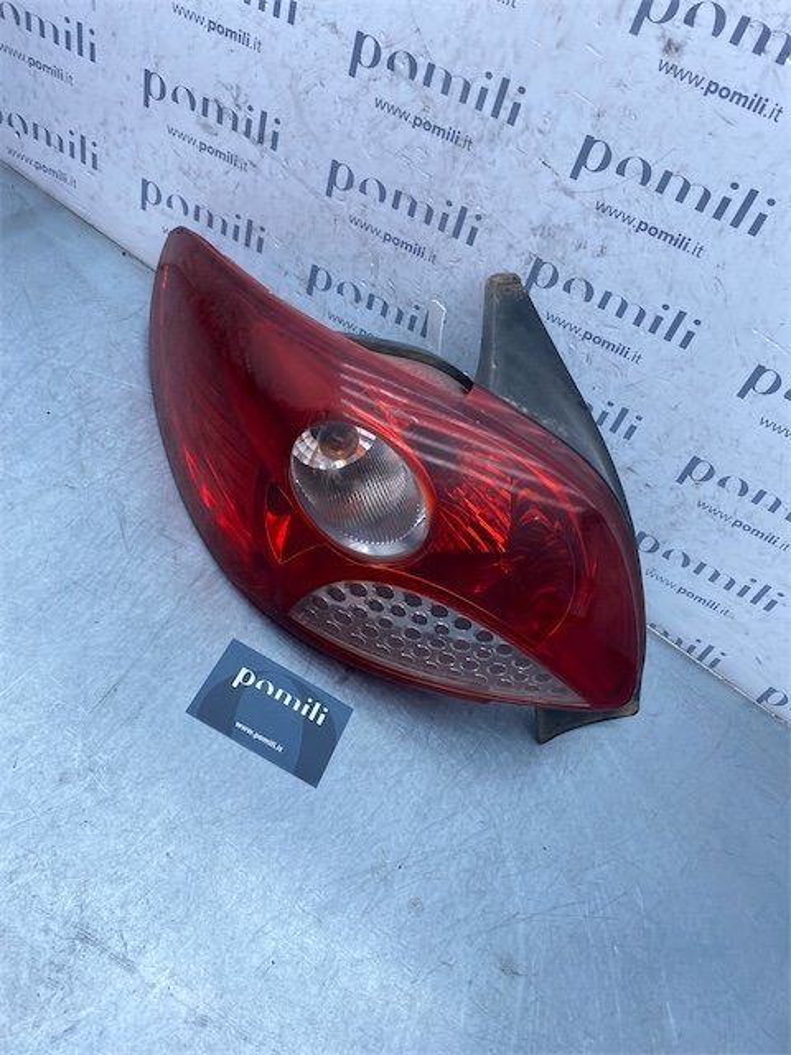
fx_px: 792
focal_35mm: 26
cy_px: 528
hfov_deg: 53.1
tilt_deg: -49.2
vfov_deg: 67.3
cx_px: 396
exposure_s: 1/898
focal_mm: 4.25
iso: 32
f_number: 1.8
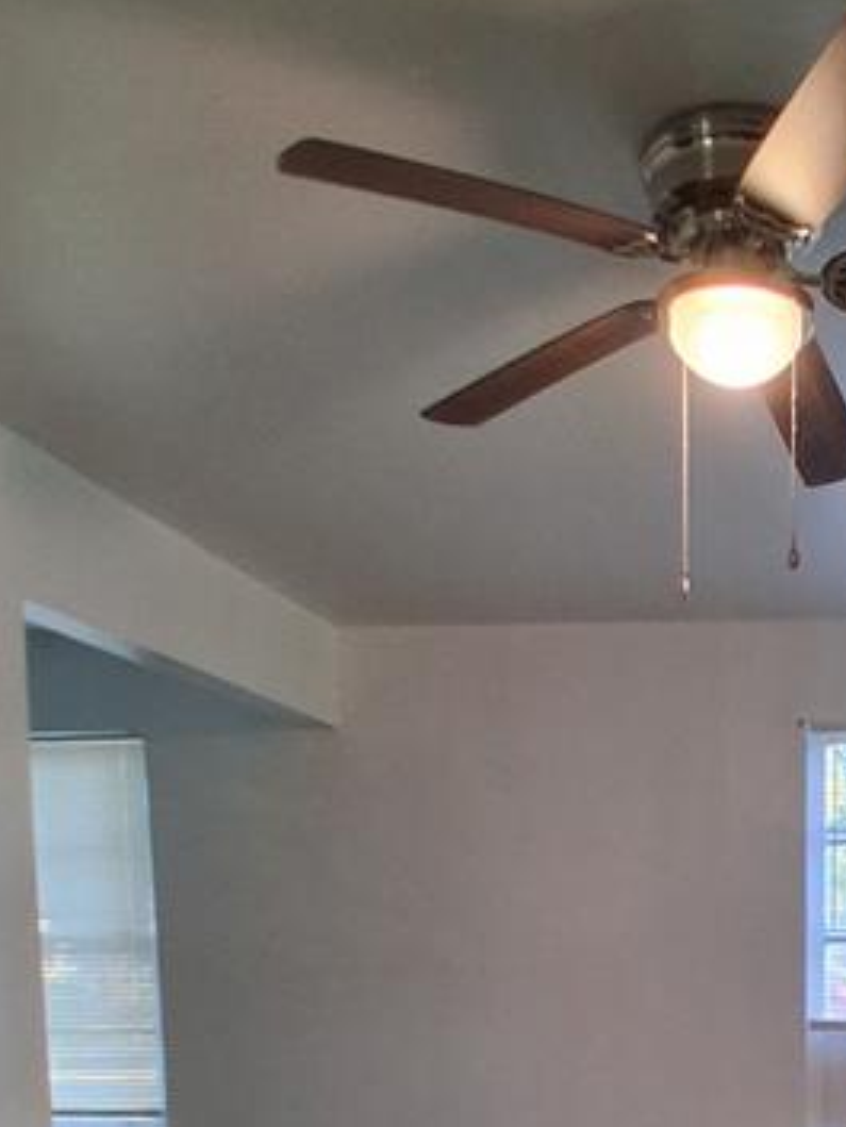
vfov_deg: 44.0
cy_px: 1085
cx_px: 792
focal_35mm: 37
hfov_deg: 35.9
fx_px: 1205
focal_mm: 1.4
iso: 200
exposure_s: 1/40
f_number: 2.2
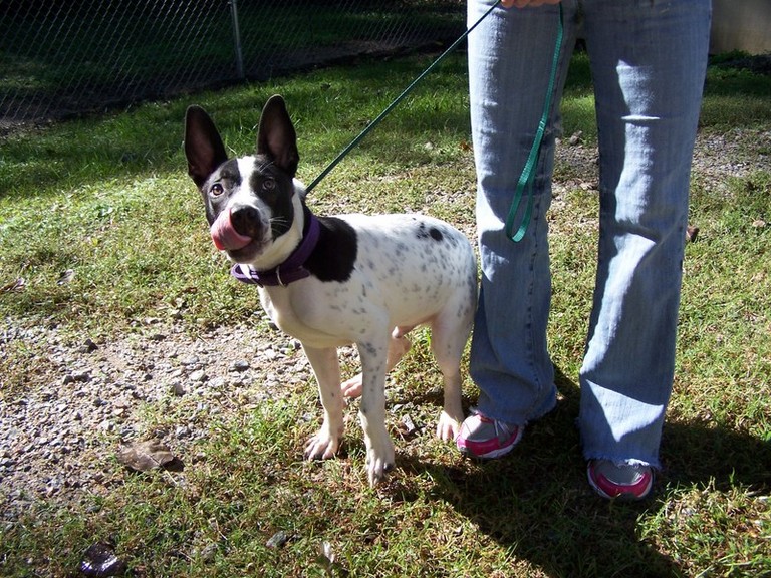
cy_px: 289
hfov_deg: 49.0
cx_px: 386
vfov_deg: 37.7
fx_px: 846
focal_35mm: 38
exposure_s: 1/500
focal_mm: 6.3
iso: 80
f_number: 2.8
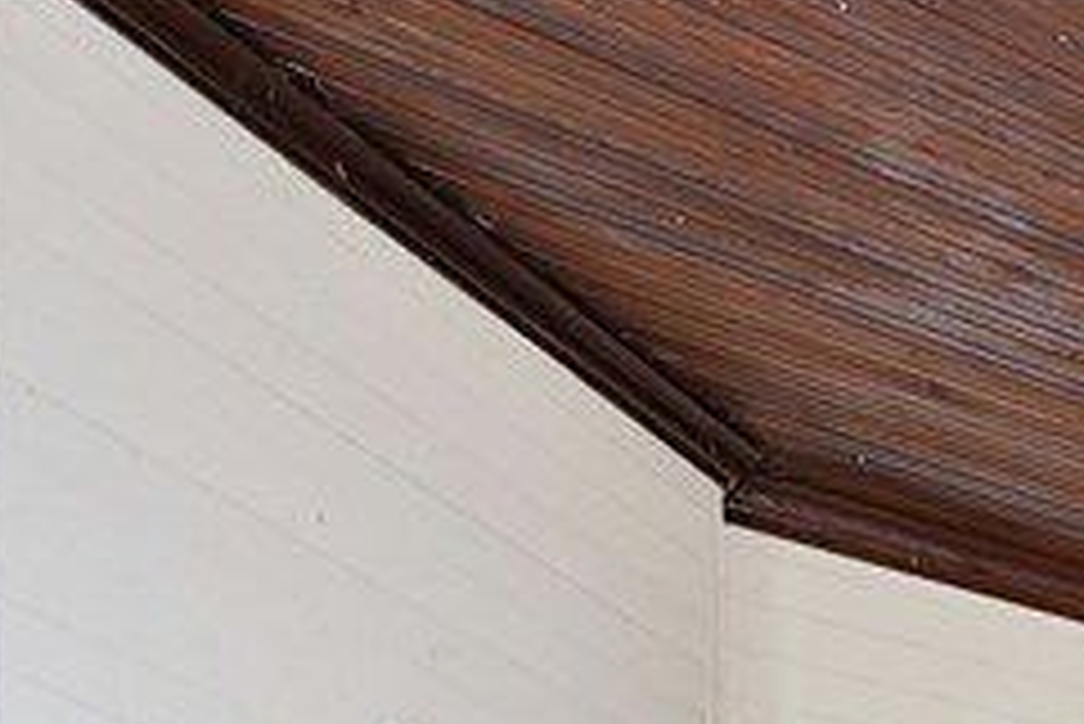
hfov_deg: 17.4
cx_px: 2301
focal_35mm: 72
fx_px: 2169
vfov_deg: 14.4
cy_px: 1610
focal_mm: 16
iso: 320
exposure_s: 1/13
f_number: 9
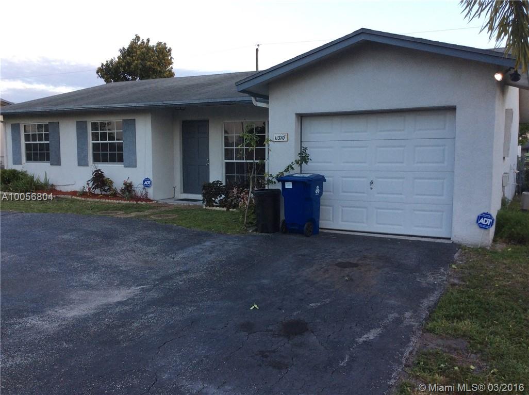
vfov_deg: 44.0
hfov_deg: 56.9
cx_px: 264
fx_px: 488
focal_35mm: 32
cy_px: 198
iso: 40
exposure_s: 1/120
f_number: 2.4
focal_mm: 3.3
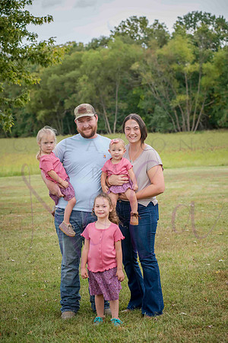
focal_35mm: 80
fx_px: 760
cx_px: 114
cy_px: 172
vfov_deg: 25.4
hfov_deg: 17.1
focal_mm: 80
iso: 400
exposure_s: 1/400
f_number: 5.6
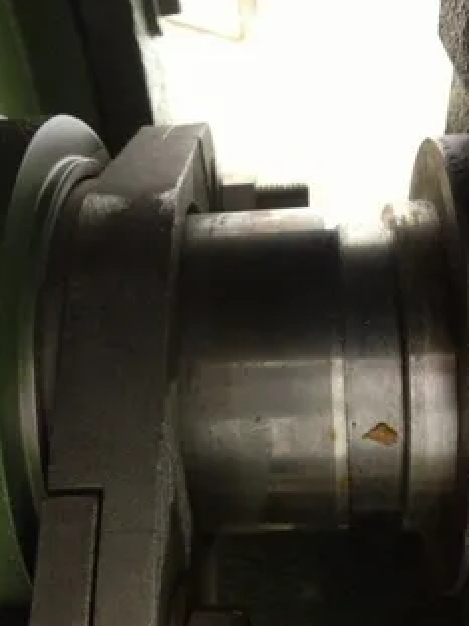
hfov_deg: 32.2
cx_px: 238
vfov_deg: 41.9
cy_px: 368
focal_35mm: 45
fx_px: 813
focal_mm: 4.28
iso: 640
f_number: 2.4
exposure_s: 1/15
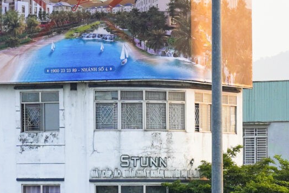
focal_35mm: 371
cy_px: 199
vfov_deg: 3.7
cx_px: 370
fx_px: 2983
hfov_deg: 5.5
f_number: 4
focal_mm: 51
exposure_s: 1/250
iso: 200
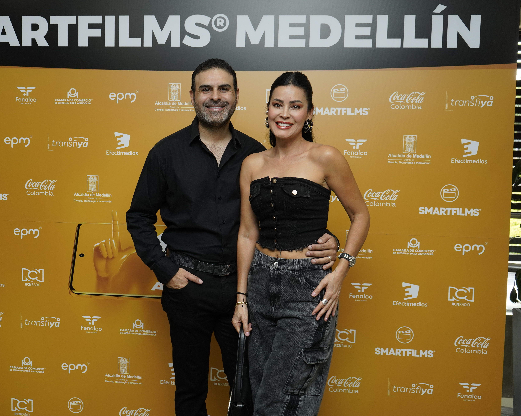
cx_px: 210
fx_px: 648
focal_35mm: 42
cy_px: 209
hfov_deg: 43.6
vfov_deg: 35.7
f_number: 5.6
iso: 1000
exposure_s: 1/250
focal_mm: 37
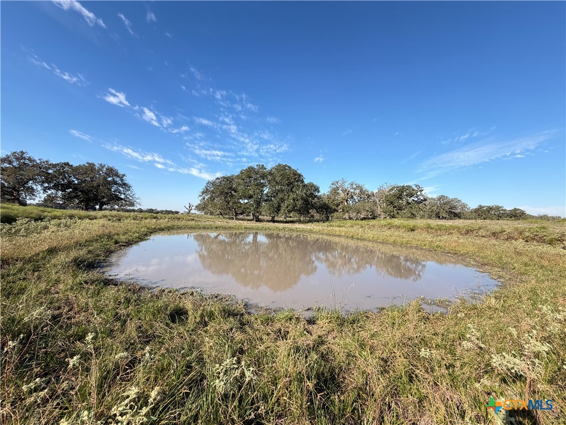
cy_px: 212
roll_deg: -2.6
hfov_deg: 102.1
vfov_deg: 85.7
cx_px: 283
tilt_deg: +1.7
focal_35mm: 14
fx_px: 229
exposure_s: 1/770
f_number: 2.2
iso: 40
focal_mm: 2.22
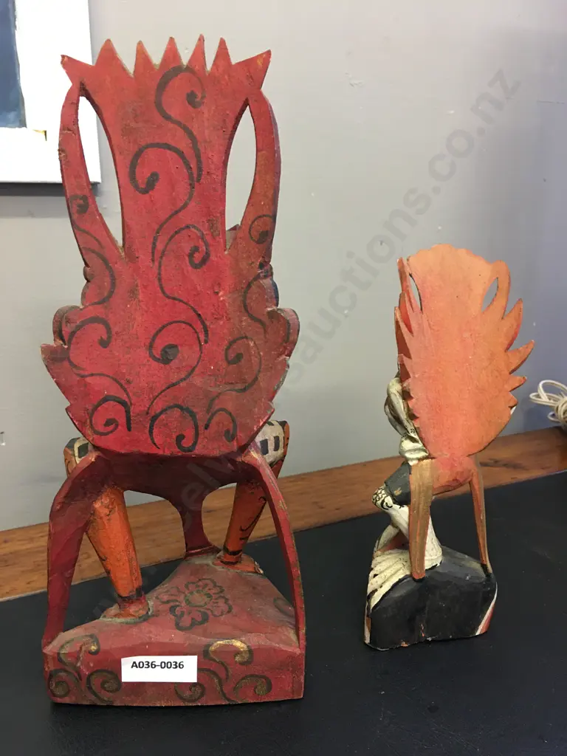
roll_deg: -1.1
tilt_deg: -13.6
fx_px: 633
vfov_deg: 61.7
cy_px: 378
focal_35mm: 29
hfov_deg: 48.2
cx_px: 284
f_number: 2.2
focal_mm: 4.15
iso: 100
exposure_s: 1/17
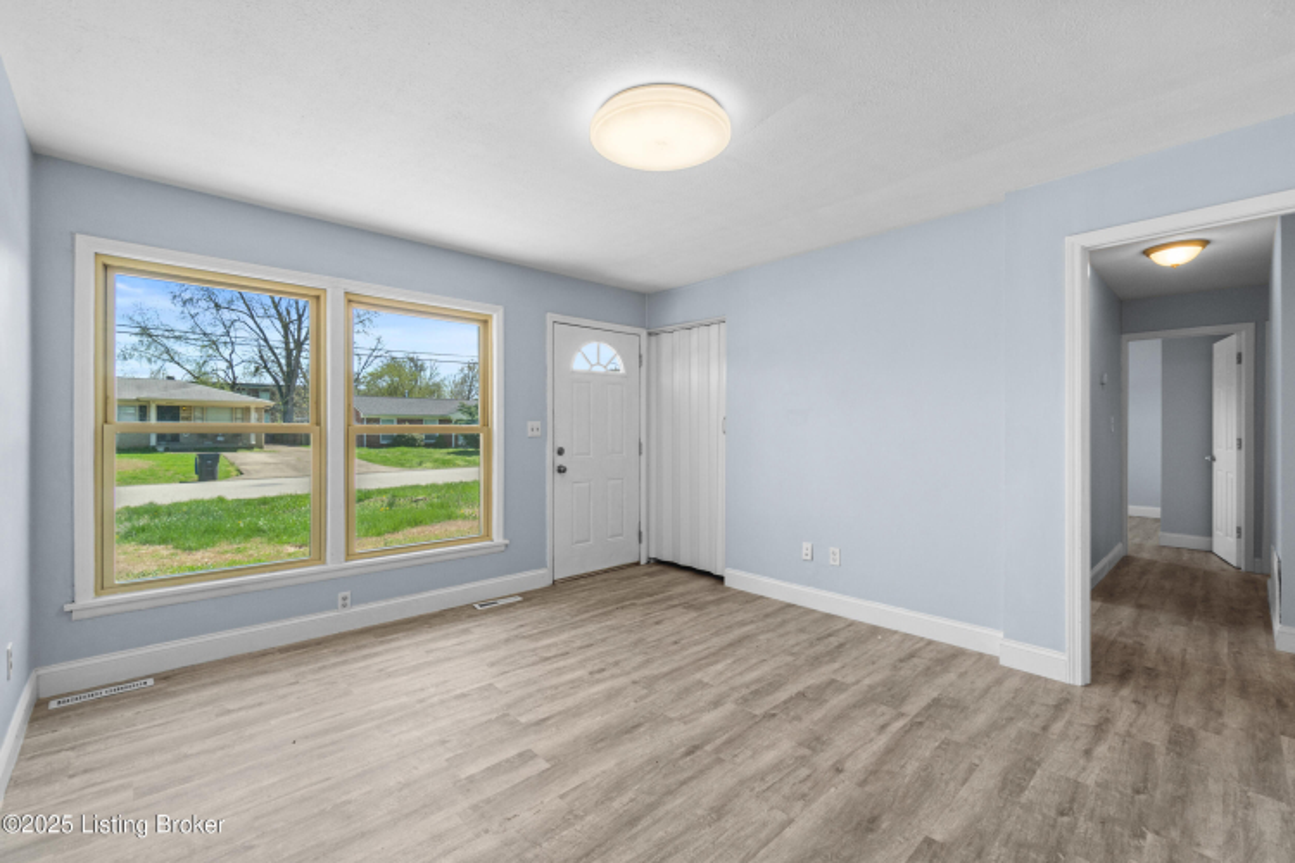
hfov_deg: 100.4
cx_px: 648
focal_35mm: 15
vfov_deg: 77.3
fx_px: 540
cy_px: 432
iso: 400
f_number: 9
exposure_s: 1/15
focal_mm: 10
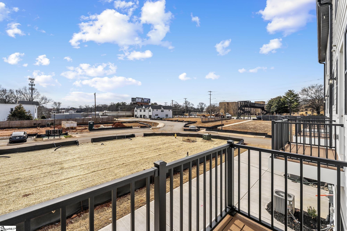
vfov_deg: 81.2
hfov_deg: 104.3
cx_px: 174
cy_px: 116
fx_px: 135
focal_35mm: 14
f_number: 6.3
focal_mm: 14
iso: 400
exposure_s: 1/2500
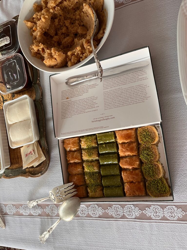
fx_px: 187
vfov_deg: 67.3
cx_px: 94
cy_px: 125
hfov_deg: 53.0
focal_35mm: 26
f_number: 1.6
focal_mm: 5.1
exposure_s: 1/60
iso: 250
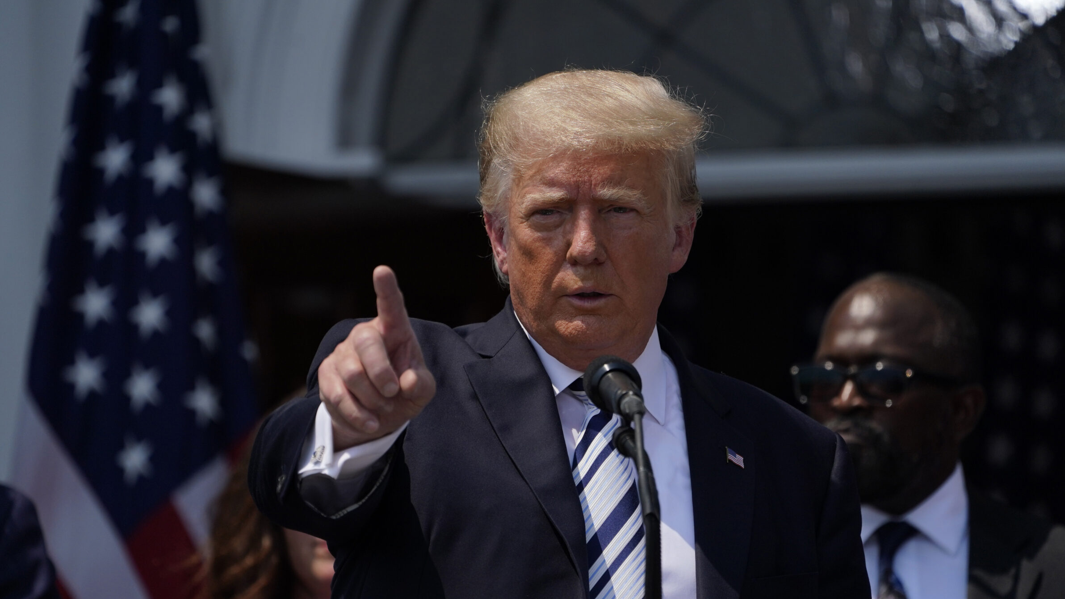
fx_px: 12708
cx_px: 511
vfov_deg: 2.7
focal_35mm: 450
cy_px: 359
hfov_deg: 4.8
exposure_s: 1/4000
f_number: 5.6
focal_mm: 400
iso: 400
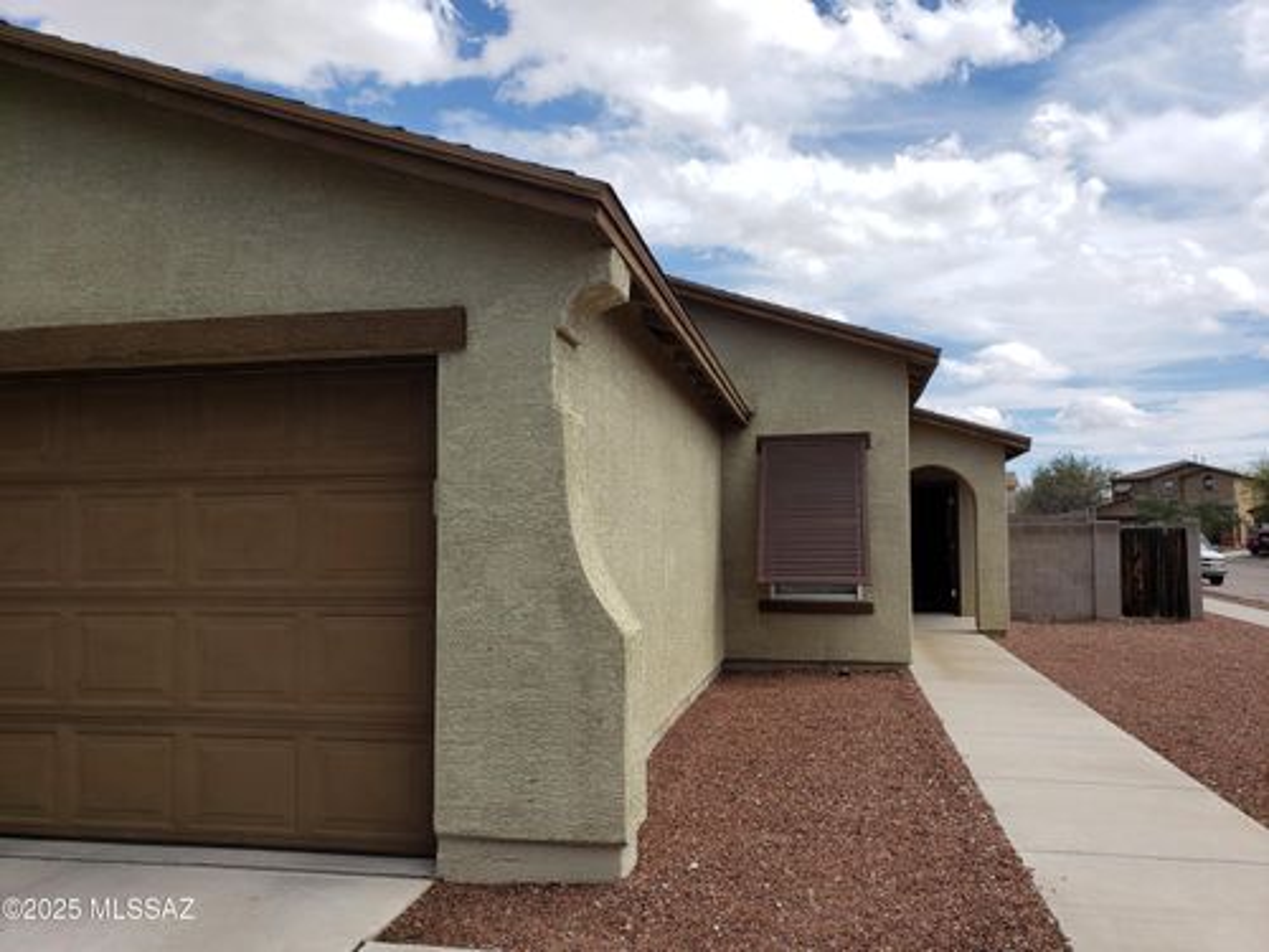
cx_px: 634
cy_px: 476
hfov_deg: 67.3
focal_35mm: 26
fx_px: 953
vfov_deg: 53.1
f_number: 2.4
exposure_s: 1/1580
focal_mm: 4.3
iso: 50
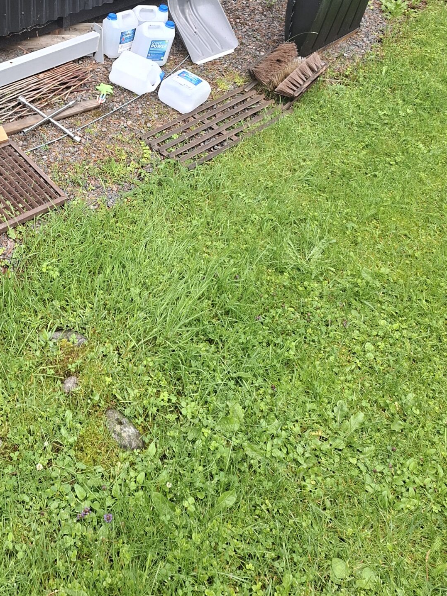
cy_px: 86
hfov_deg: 33.6
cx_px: 59
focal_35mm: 41
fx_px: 706
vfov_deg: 42.8
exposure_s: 1/161
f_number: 1.8
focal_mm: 5.54
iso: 50
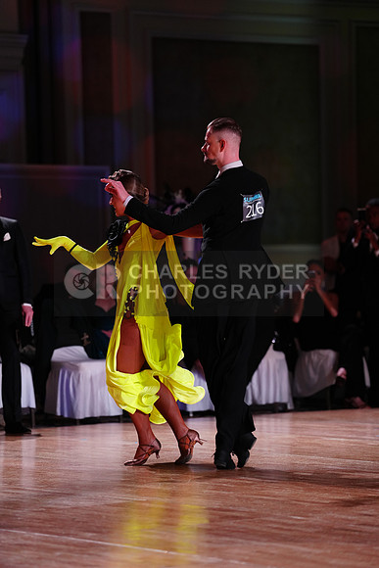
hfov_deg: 9.3
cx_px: 190
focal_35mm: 148
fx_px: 2336
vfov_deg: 13.9
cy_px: 284
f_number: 2.8
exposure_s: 1/400
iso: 1250
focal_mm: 148
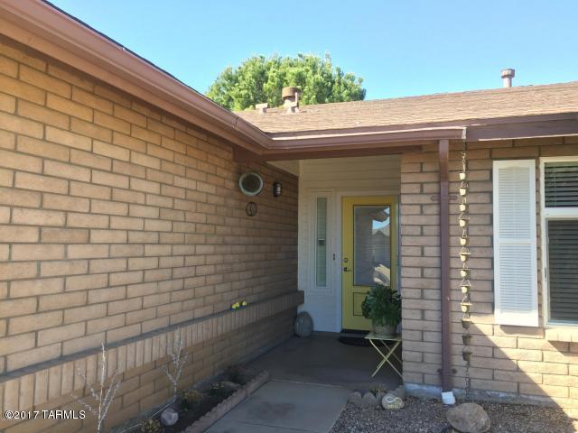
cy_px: 216
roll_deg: -1.4
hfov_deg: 61.7
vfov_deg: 48.2
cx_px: 289
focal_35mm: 29
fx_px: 484
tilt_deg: +4.5
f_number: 2.2
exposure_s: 1/229
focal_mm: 4.15
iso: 32
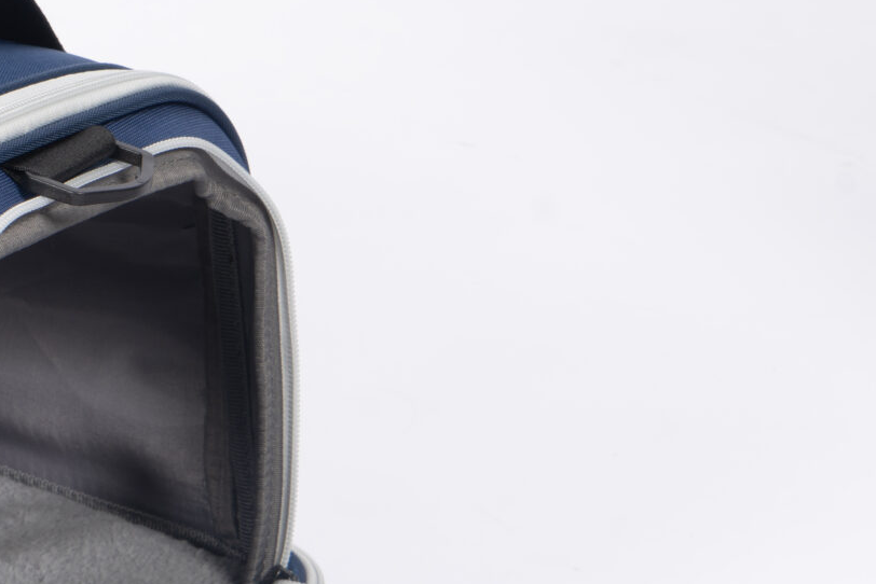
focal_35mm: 164
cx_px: -357
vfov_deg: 8.4
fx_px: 3992
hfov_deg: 12.1
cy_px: 226
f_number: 11
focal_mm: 52
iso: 100
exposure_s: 1/100
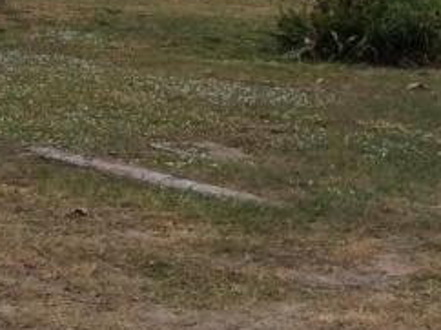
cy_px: 33
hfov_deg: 12.5
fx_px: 1731
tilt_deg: -6.1
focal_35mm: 136
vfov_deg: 10.8
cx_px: -485
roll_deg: +0.5
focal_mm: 3.3
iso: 32
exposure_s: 1/805
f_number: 2.4
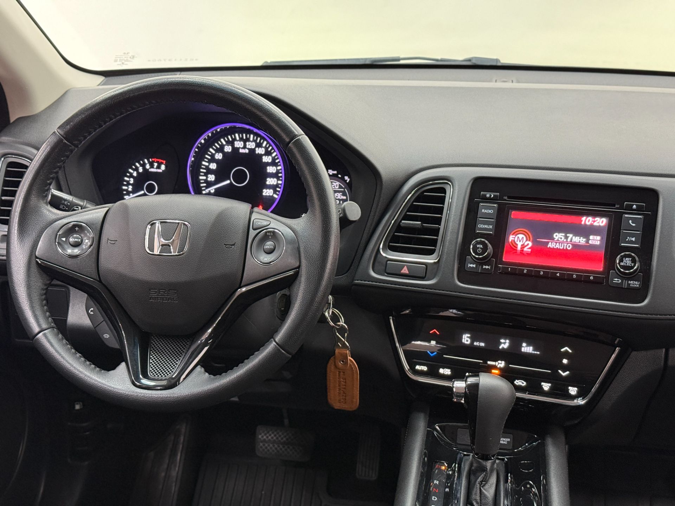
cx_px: 338
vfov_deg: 30.3
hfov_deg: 39.7
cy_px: 253
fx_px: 936
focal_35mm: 48
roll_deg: -0.3
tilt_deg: -20.4
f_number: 1.78
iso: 320
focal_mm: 6.76
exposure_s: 1/40
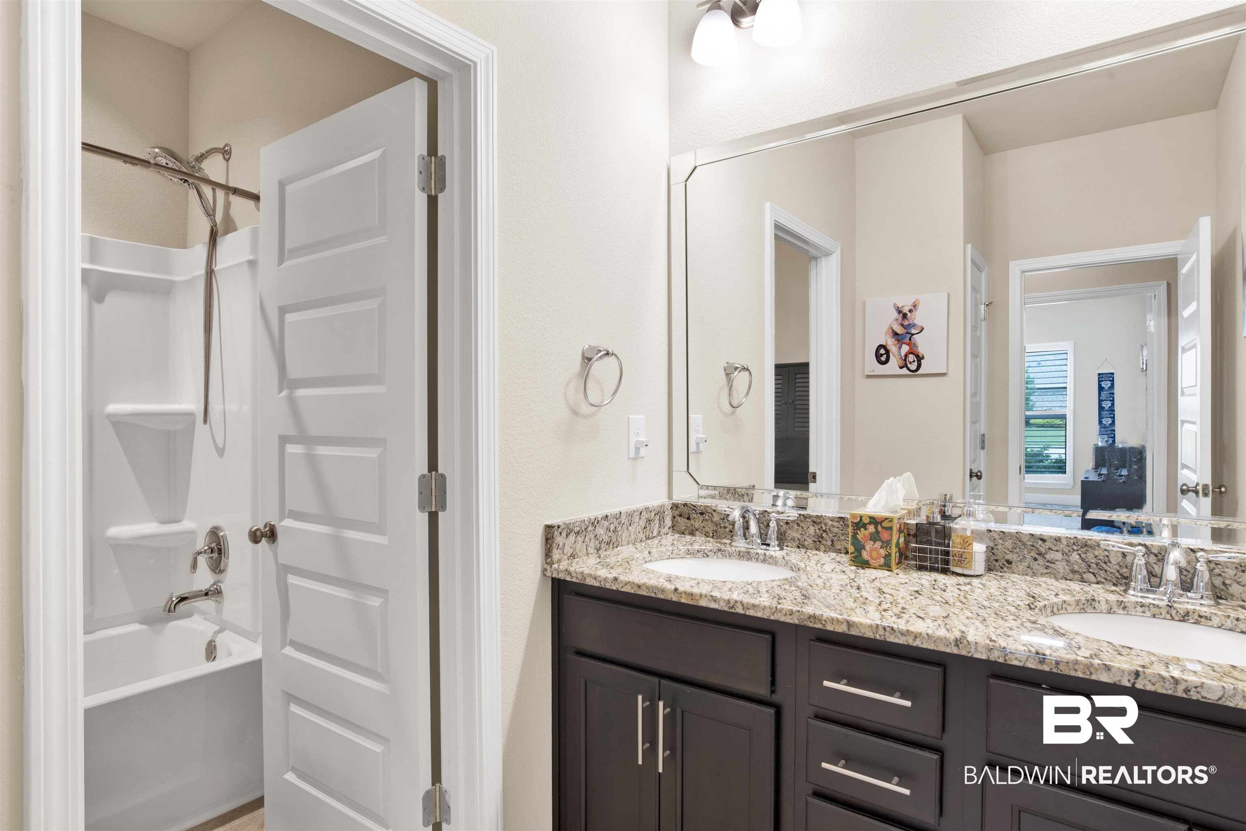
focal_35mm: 18
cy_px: 416
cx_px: 623
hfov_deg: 90.0
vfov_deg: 67.4
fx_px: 623
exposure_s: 1/4
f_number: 11
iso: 200
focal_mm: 18
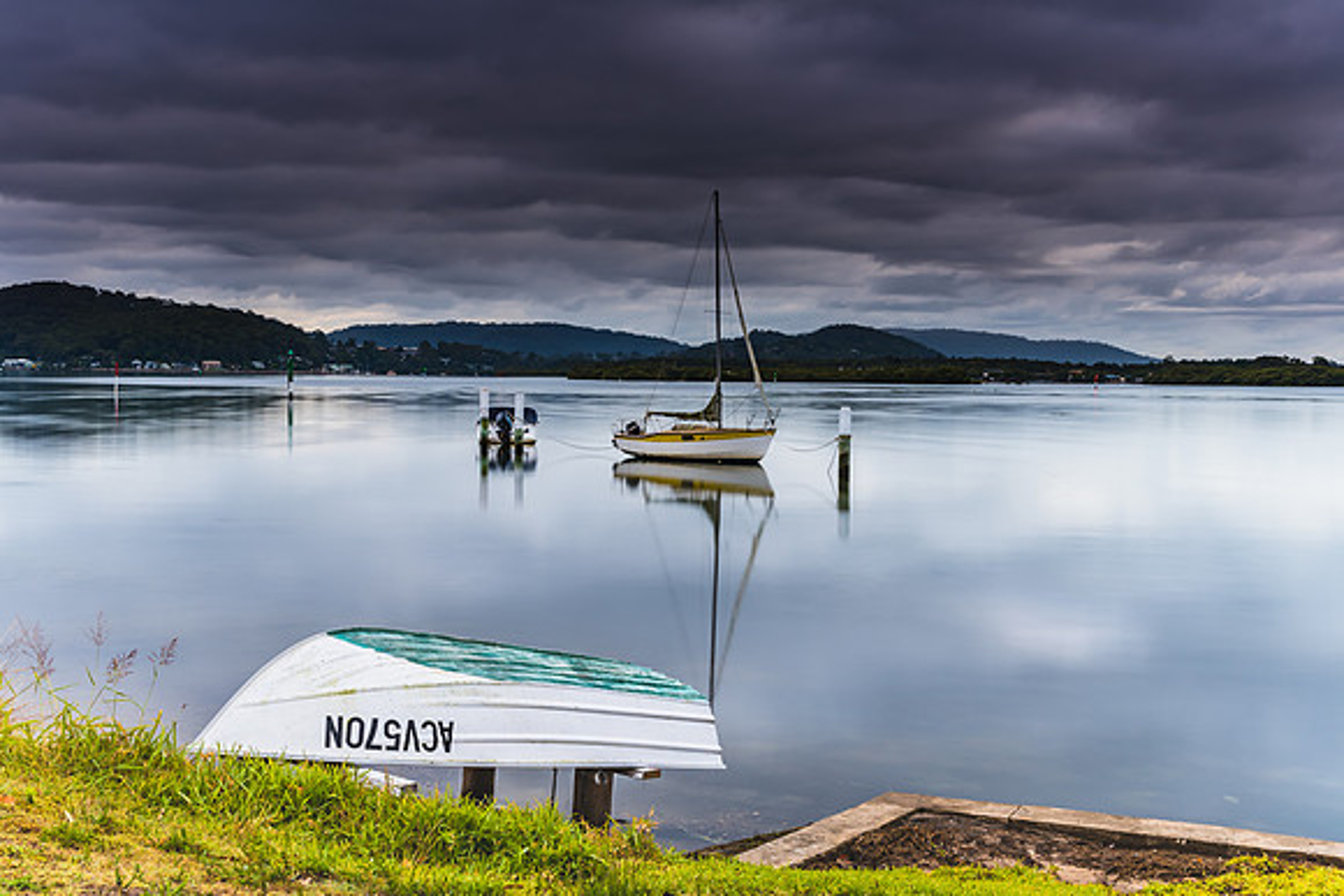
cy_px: 448
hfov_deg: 41.1
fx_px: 1792
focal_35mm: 48
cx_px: 672
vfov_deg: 28.1
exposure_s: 3
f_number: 9
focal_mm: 32
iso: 50
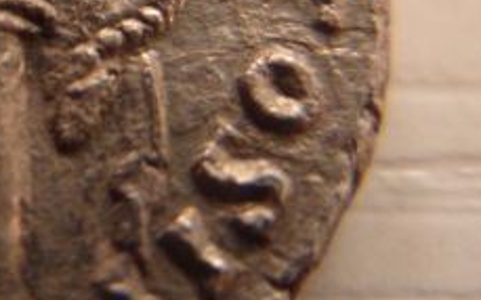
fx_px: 1271
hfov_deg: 20.3
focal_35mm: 97
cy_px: -27
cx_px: -71
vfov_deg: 13.2
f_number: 2.8
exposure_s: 1/45
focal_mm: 7.8
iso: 120
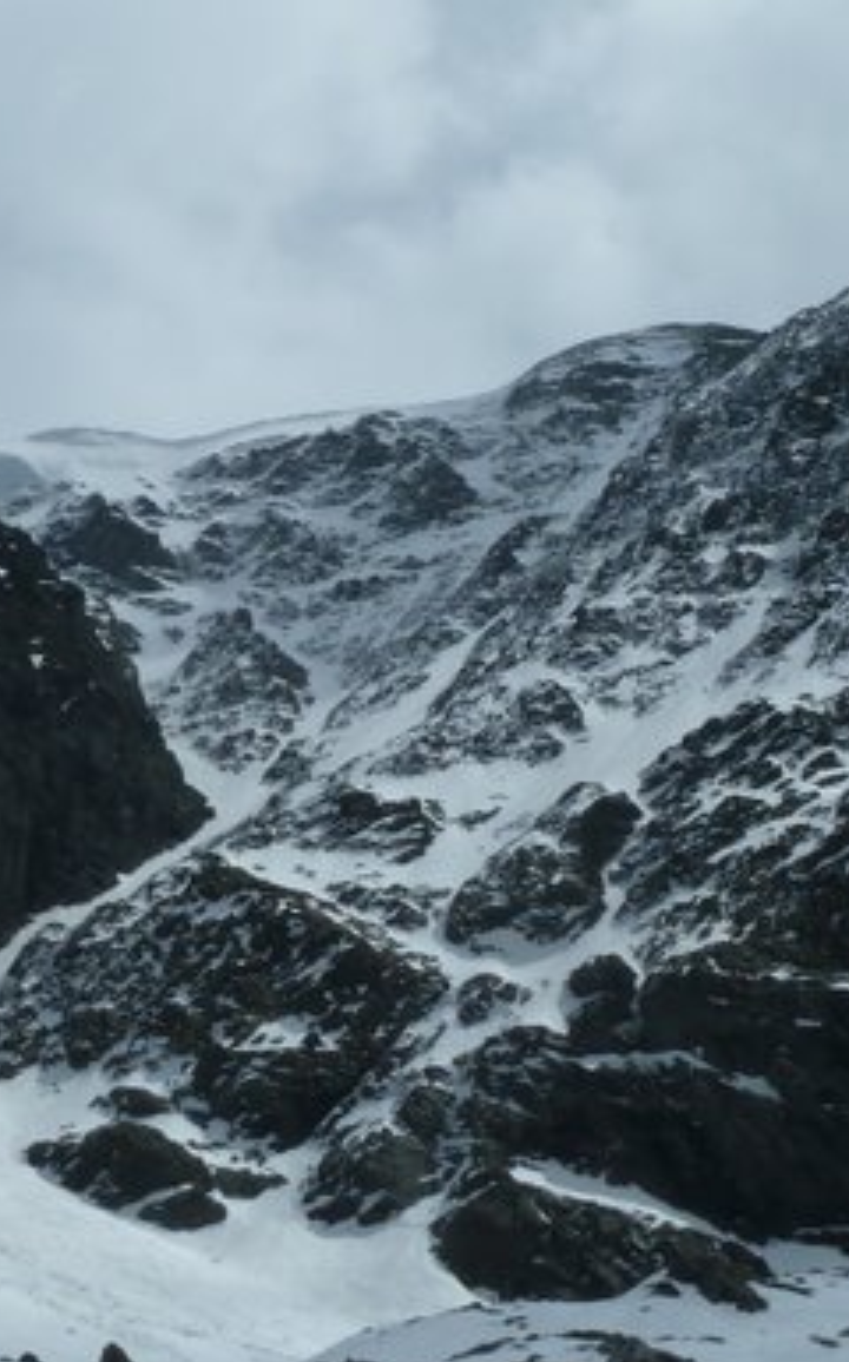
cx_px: 283
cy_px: 654
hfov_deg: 13.4
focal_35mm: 97
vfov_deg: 21.4
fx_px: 3598
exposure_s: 1/1000
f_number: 6.3
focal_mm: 7.3
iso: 80
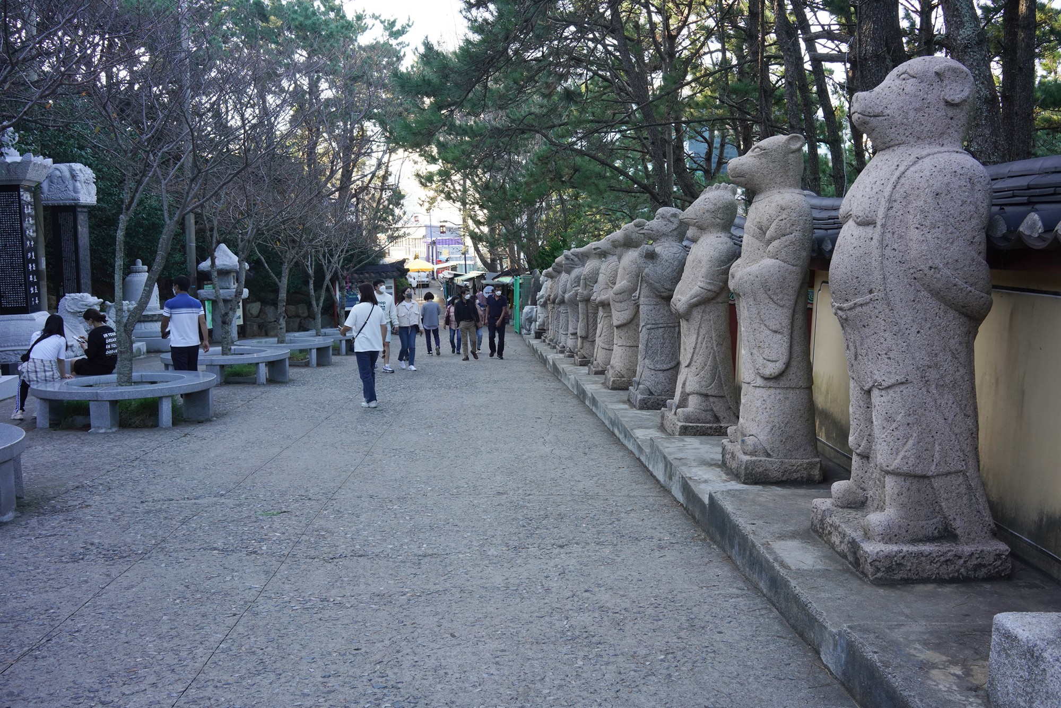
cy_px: 354
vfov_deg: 37.9
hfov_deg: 54.4
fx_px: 1032
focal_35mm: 35
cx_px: 530
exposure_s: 1/100
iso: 800
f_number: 10
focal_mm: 35
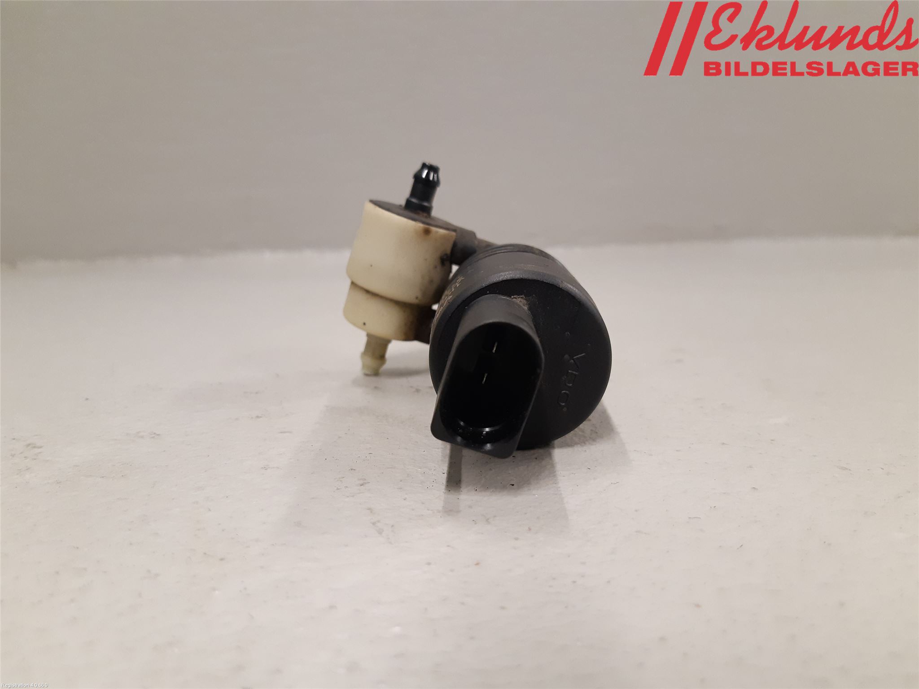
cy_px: 344
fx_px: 690
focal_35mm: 26
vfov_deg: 53.1
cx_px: 460
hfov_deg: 67.3
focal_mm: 3.93
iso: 200
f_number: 1.7
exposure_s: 1/50
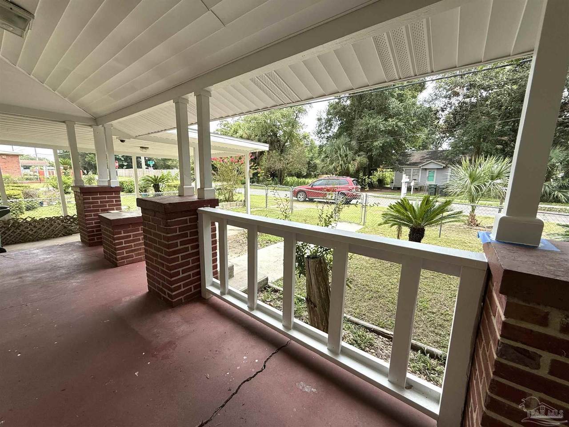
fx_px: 230
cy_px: 214
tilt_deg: -9.1
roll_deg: -1.4
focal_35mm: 14
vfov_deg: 85.7
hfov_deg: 102.1
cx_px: 284
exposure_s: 1/451
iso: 50
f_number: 2.2
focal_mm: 2.22
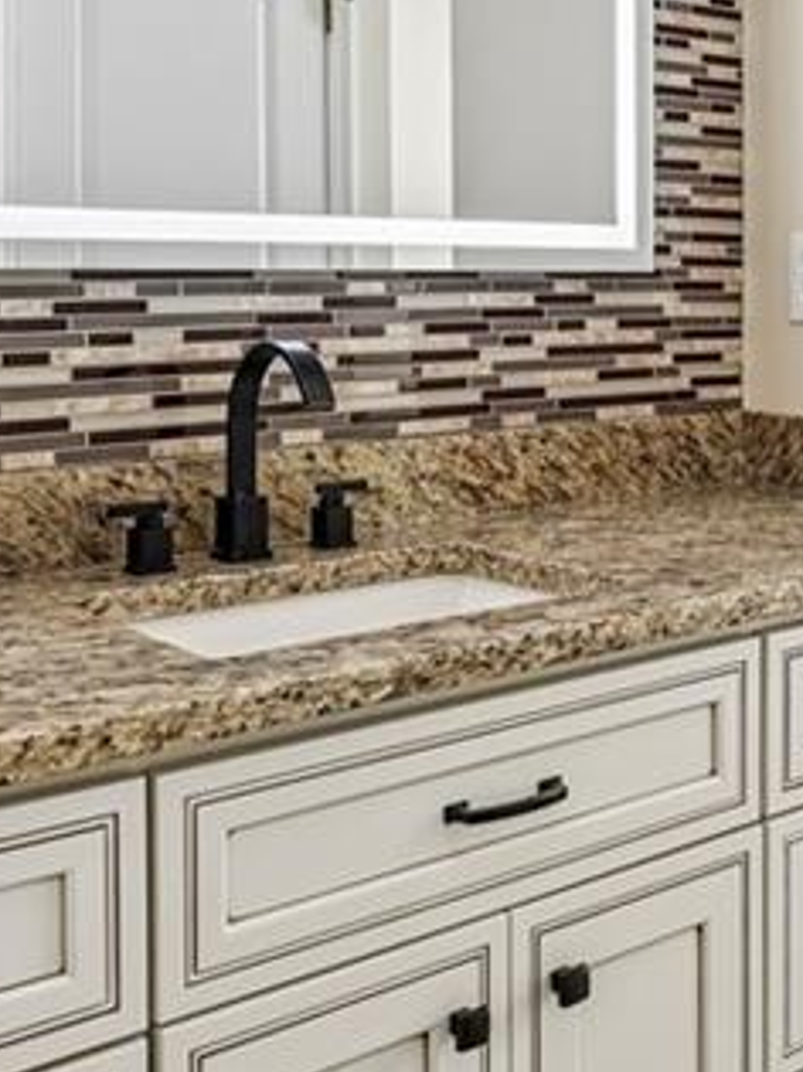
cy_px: 284
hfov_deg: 28.1
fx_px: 1548
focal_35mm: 50
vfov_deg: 37.4
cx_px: 708
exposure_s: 1/320
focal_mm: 16
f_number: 8
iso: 800
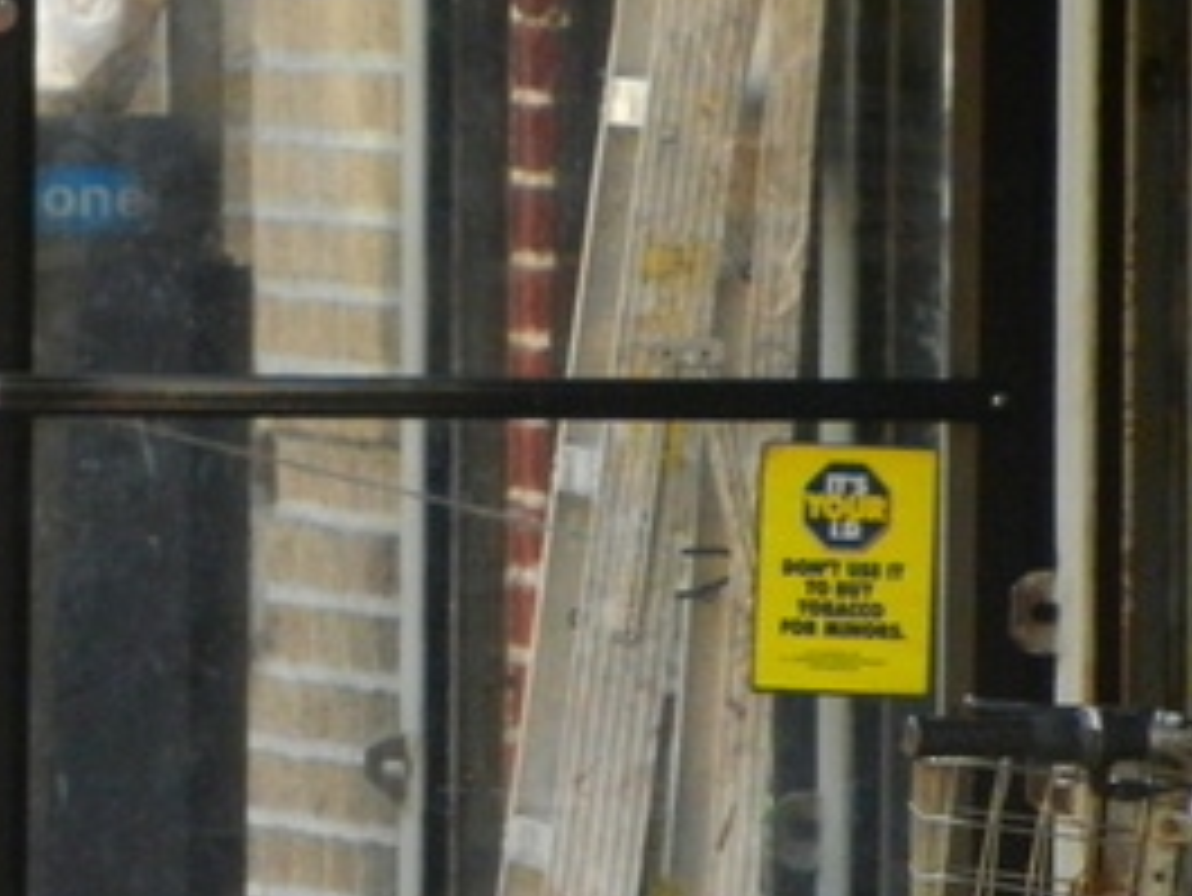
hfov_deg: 1.7
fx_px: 39997
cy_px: 860
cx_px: -373
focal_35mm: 1161
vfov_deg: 1.3
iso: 640
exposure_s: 1/250
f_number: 5.5
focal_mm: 69.8
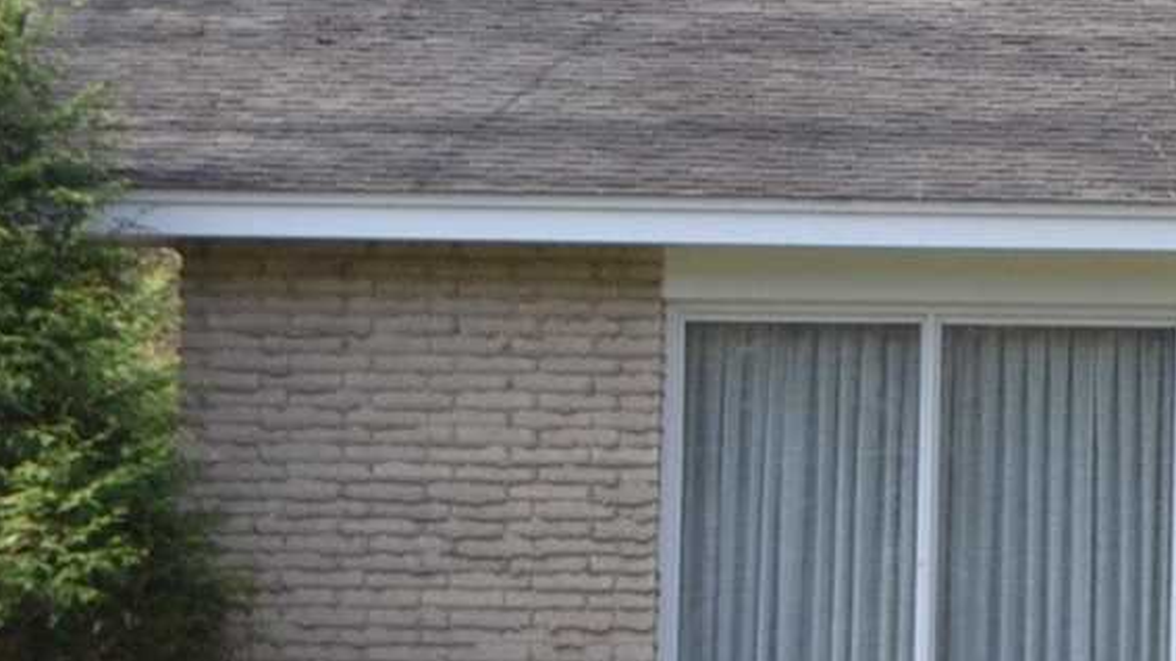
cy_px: -418
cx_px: 2215
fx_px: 8511
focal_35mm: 273
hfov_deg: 7.6
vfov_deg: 4.4
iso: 100
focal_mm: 32
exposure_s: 1/125
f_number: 5.6
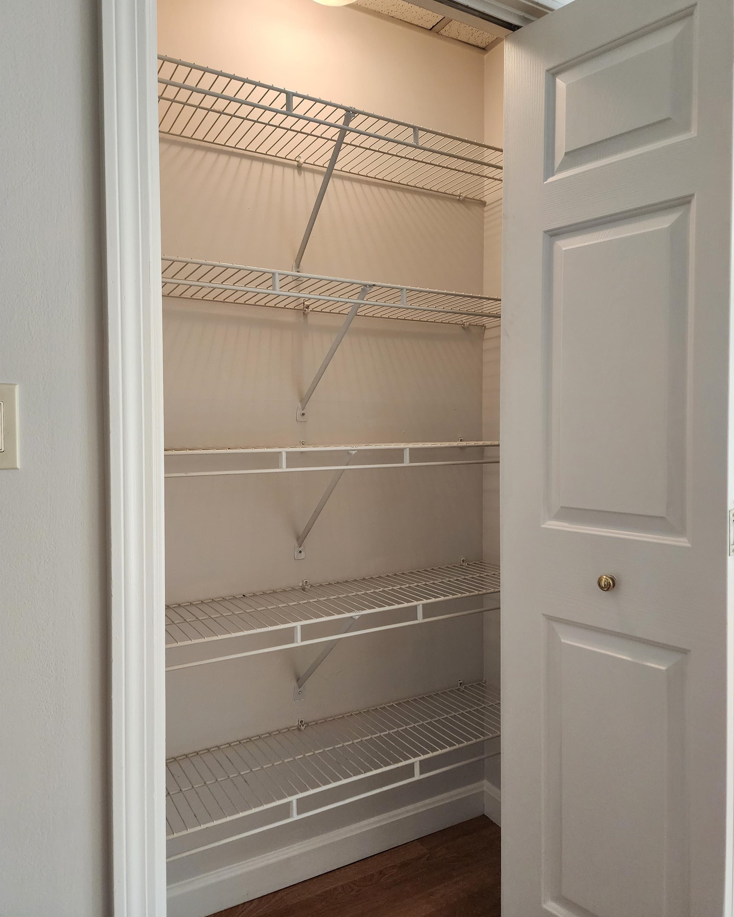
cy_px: 432
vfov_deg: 70.2
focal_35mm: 24
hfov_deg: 58.8
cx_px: 367
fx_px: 652
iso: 250
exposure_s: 1/120
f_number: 1.8
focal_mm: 6.4
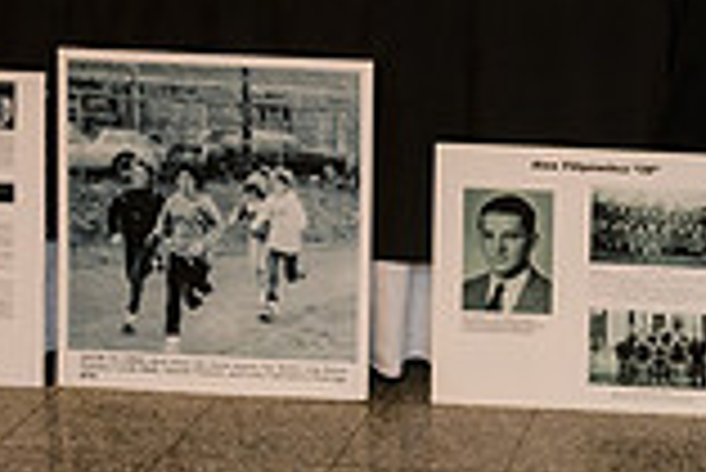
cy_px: -101
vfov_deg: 12.5
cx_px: 877
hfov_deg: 18.0
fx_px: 2100
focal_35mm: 107
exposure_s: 1/125
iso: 1600
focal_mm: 29
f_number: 3.2
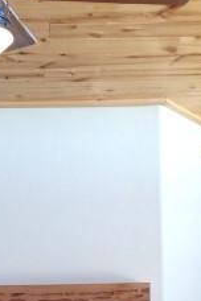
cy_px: 277
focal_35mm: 115
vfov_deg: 17.5
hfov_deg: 11.8
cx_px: 25
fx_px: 963
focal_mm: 4.28
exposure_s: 1/24
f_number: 2.4
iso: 50
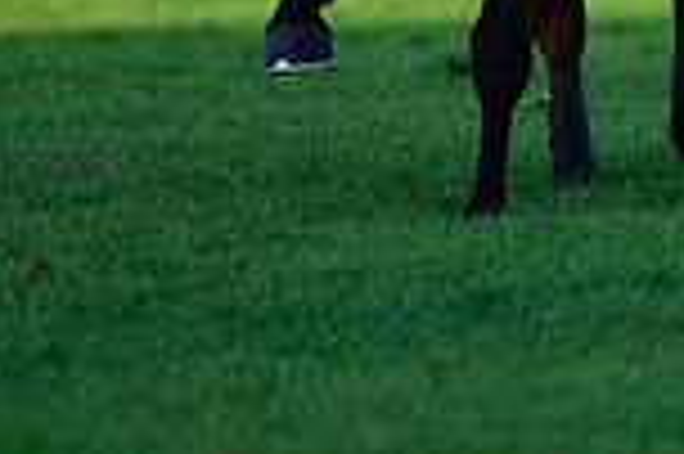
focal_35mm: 1876
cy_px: -409
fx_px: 35605
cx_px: 693
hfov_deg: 1.1
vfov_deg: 0.7
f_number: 4.5
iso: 800
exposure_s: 1/2500
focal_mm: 400
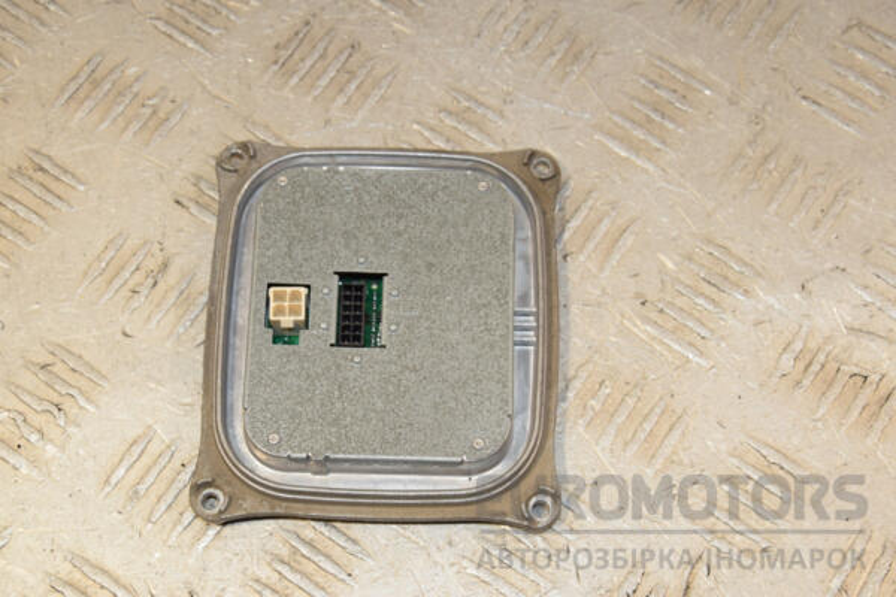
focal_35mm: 75
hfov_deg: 27.0
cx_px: 448
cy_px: 298
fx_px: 1867
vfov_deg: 18.2
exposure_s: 1/200
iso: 800
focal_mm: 50
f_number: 9
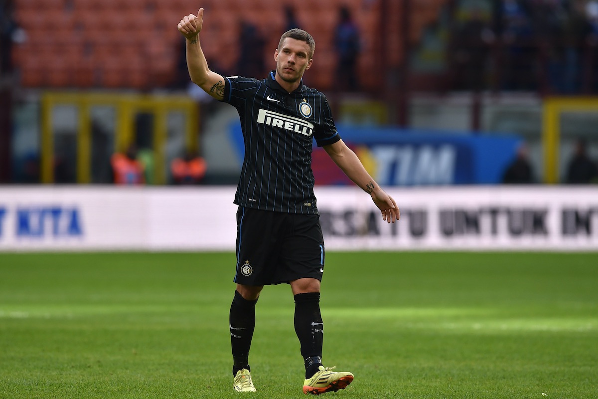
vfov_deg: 3.4
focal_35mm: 400
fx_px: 6644
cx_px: 299
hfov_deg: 5.2
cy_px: 200
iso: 800
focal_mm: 400
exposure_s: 1/1600
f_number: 4
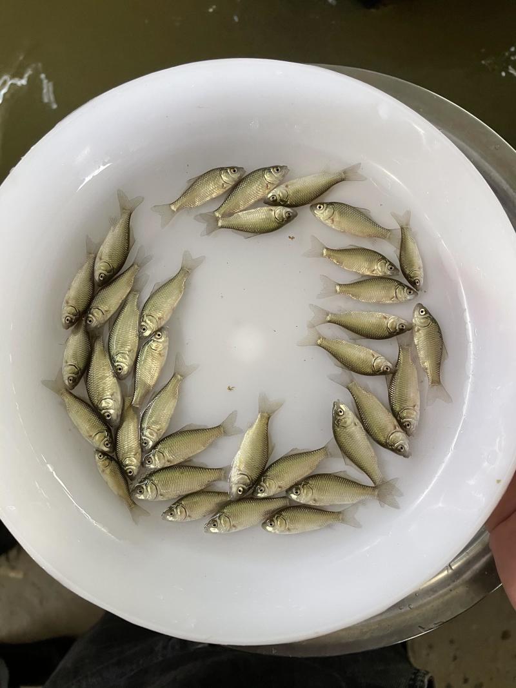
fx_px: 517
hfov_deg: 53.1
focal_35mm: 26
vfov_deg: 67.3
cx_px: 258
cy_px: 344
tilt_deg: -83.6
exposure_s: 1/60
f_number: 1.6
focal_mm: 4.2
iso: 160
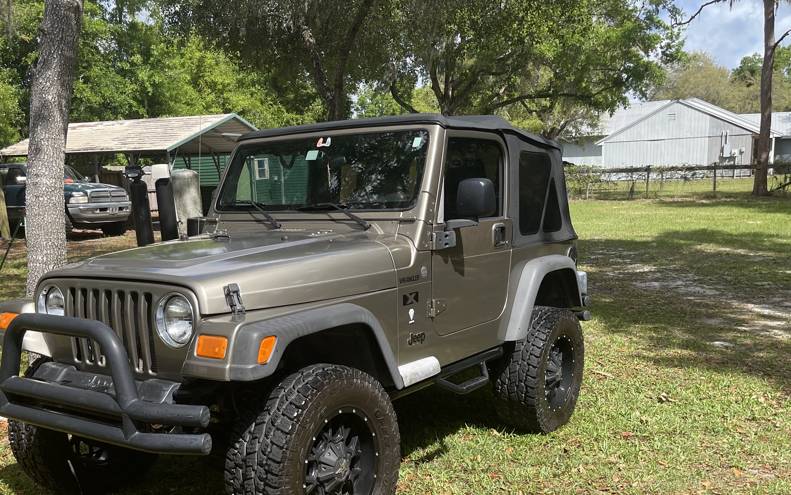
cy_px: 333
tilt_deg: -11.5
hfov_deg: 55.1
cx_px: 337
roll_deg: +2.0
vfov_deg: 35.9
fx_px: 754
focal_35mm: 35
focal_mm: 5.1
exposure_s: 1/1689
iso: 32
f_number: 1.6
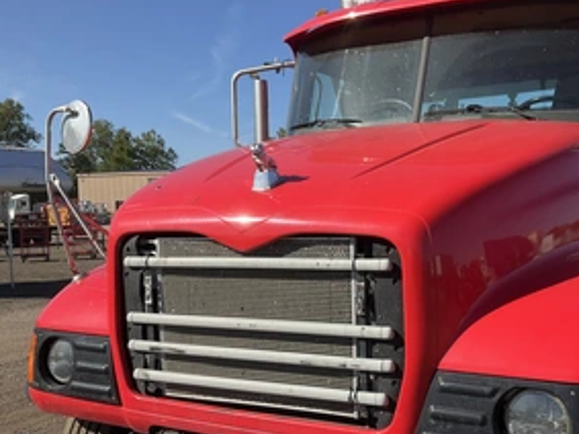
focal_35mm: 41
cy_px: 242
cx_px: 397
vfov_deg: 35.1
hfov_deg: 44.9
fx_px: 685
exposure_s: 1/1412
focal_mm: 3
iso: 25
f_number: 1.8
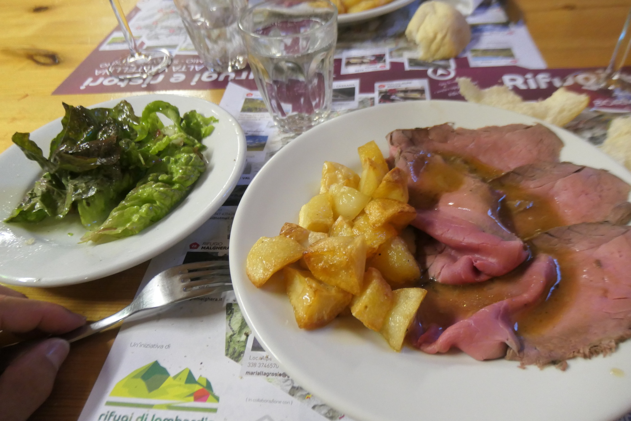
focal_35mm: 24
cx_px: 316
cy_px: 210
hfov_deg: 73.7
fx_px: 421
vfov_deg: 53.1
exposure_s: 1/60
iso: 1600
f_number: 3.3
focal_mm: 8.8
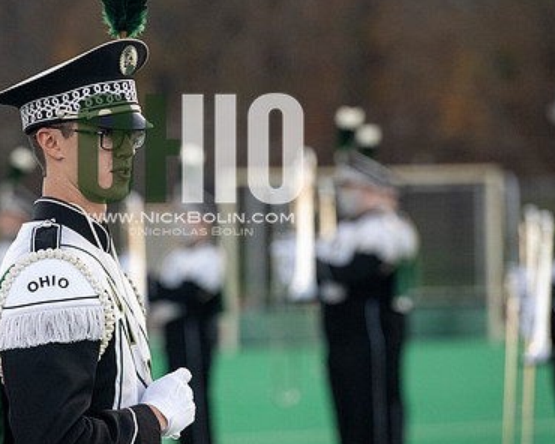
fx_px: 4829
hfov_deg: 6.6
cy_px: 164
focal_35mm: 294
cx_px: 190
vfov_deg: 5.3
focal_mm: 200
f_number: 4.5
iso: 5000
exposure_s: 1/3200
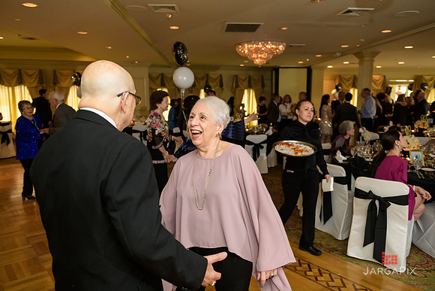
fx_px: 326
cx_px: 218
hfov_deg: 67.4
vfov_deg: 48.0
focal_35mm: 27
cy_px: 146
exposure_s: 1/125
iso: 1000
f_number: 3.2
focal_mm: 27
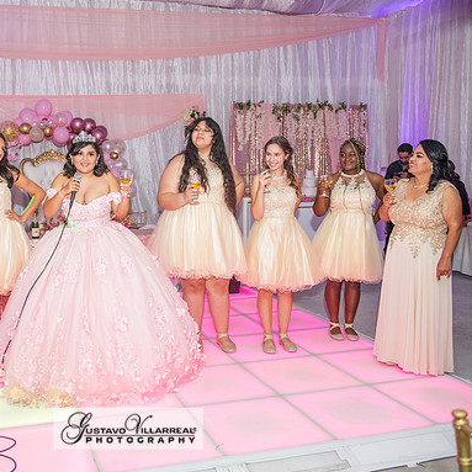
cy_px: 237
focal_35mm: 36
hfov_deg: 44.8
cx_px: 128
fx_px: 555
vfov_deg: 46.0
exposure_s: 1/160
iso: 1250
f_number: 4
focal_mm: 28
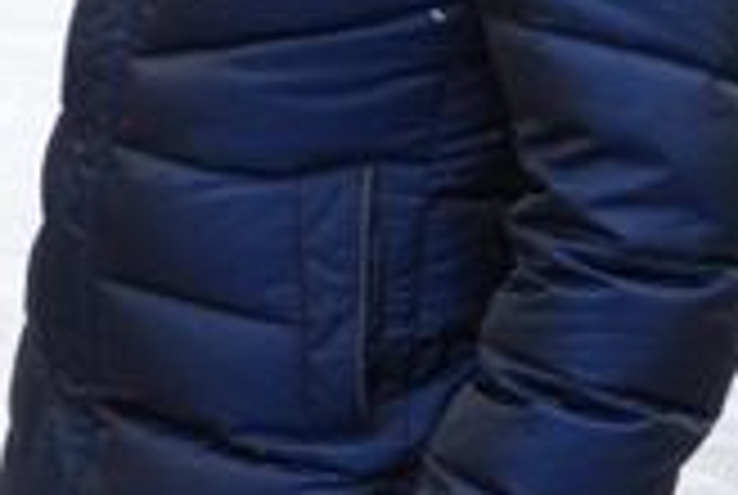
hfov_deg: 15.6
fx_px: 2095
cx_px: -758
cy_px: -130
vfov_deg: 13.1
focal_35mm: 102
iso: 2000
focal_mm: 24
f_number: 4.5
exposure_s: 1/400
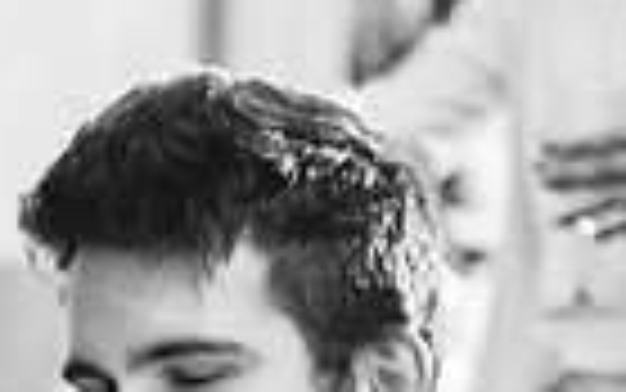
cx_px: -333
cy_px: 818
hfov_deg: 9.2
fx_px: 3772
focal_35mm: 221
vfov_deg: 5.8
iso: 2500
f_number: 1.4
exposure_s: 1/40
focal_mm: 35
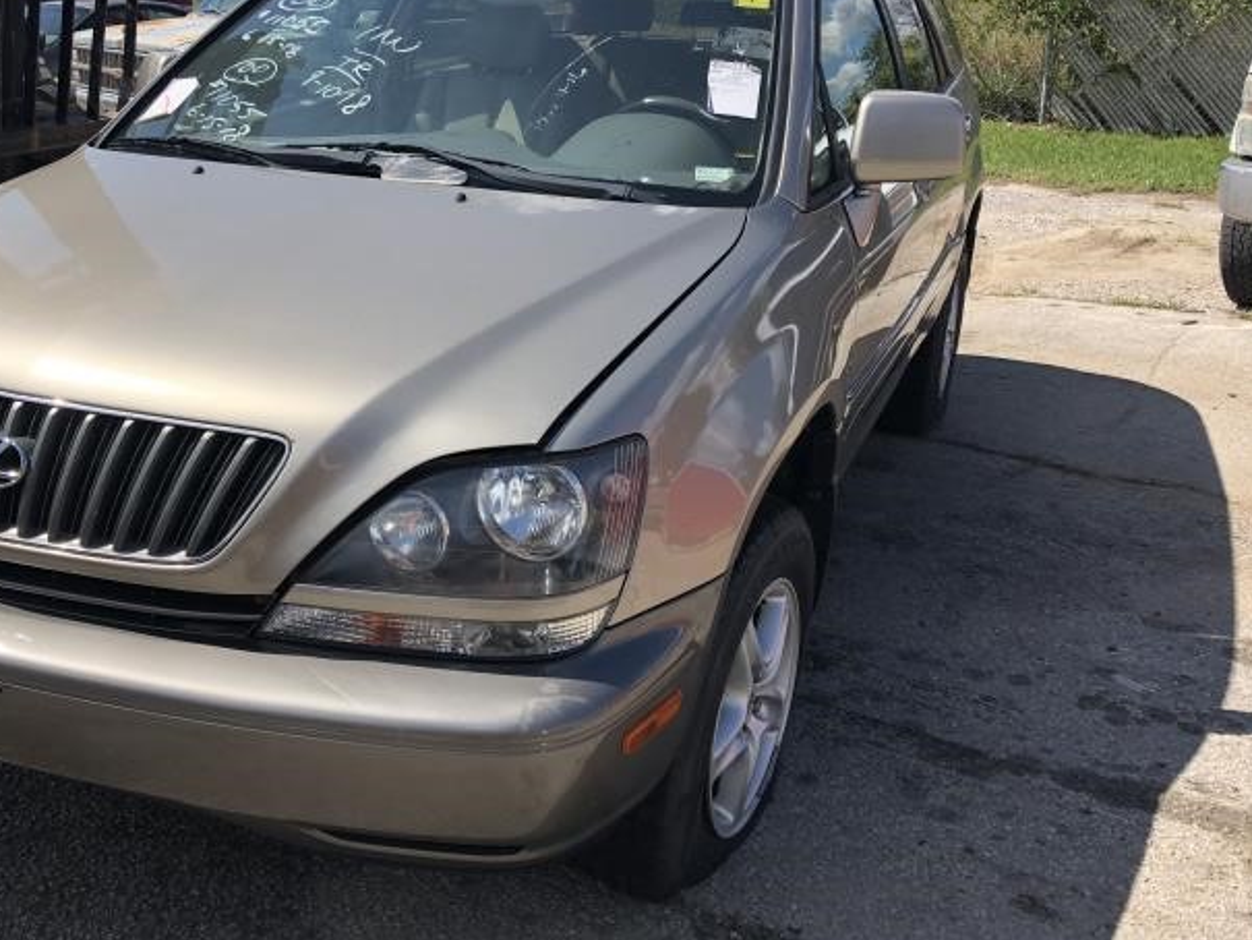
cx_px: 482
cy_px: 337
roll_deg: +0.5
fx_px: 1338
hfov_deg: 49.7
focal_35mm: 37
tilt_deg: -14.4
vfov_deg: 38.4
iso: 20
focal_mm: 3.99
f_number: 1.8
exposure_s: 1/1799
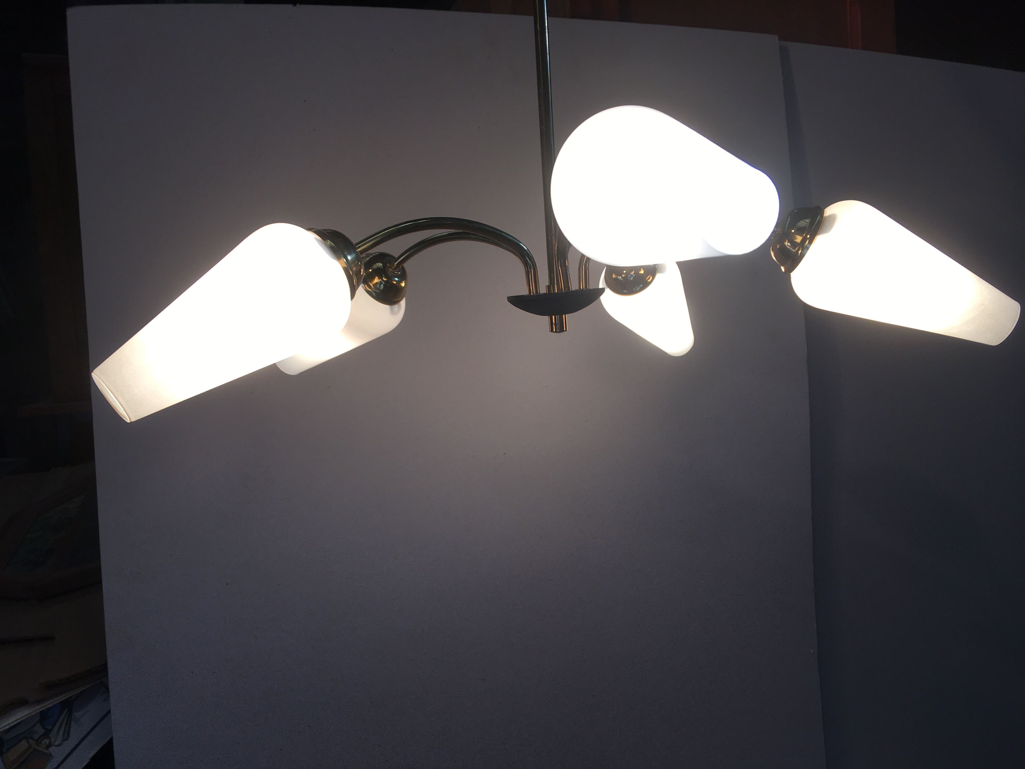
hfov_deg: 61.7
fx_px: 859
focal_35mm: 29
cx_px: 512
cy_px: 384
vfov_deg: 48.2
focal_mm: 4.15
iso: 25
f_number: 2.2
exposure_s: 1/100
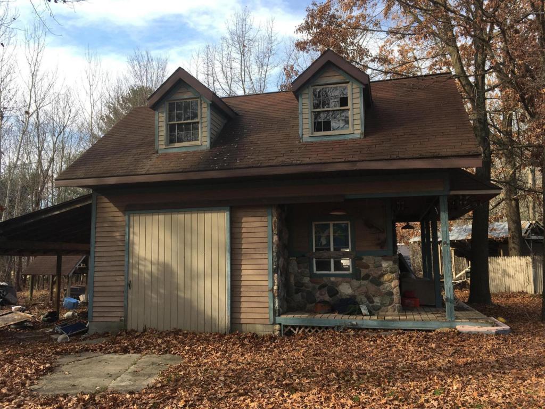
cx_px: 272
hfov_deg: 61.7
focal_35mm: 29
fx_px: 457
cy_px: 204
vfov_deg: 48.2
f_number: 2.2
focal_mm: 4.15
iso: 25
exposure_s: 1/418
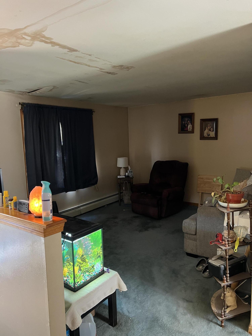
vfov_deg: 67.3
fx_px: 252
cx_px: 126
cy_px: 168
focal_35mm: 26
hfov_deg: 53.1
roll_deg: +1.9
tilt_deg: -7.1
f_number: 1.5
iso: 500
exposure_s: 1/40
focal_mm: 5.7
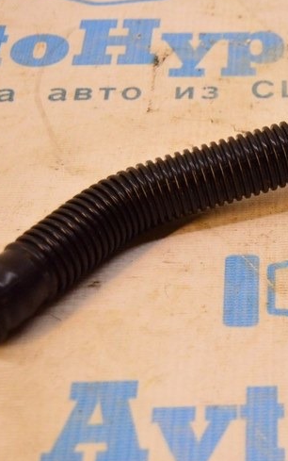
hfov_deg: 13.1
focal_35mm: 96
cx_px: 395
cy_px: 263
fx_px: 1205
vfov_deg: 21.6
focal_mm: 30
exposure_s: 1/400
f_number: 4.2
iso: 1600
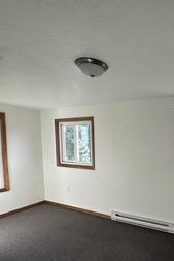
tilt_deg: -3.0
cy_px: 153
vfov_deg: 75.5
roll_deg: -0.8
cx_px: 156
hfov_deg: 49.2
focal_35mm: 23
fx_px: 167
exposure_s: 1/232
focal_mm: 2.22
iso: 40
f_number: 2.2
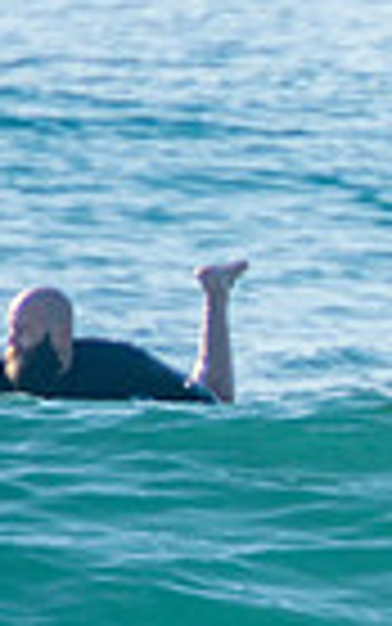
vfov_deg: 0.8
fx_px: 43662
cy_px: 498
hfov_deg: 0.5
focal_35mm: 2557
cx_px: 1032
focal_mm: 400
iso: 250
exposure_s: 1/1250
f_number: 5.6
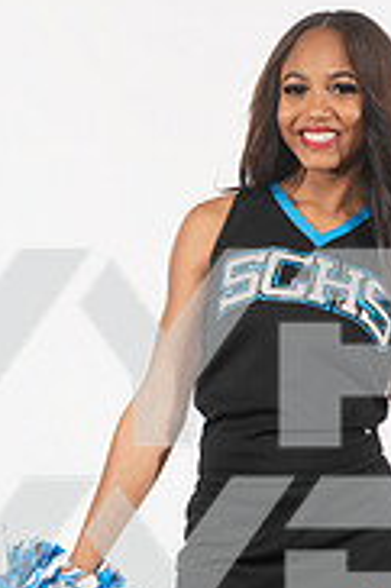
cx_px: 249
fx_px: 1861
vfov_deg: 17.6
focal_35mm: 114
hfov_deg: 12.0
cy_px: 578
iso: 500
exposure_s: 1/320
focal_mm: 46
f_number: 7.1
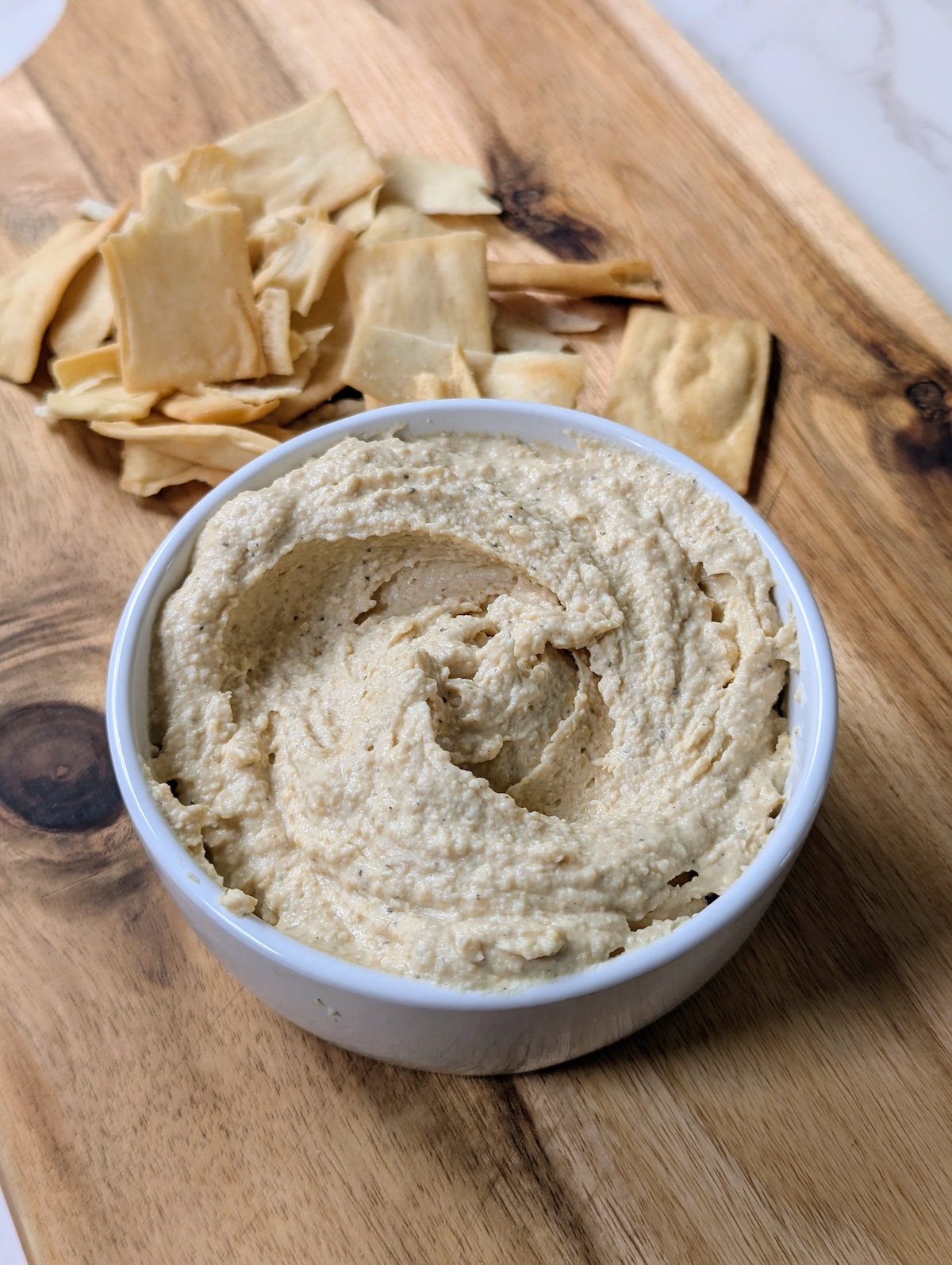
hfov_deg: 30.3
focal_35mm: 48
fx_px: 1756
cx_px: 476
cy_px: 632
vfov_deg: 39.6
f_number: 1.85
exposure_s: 1/50.1
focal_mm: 6.81
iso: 60
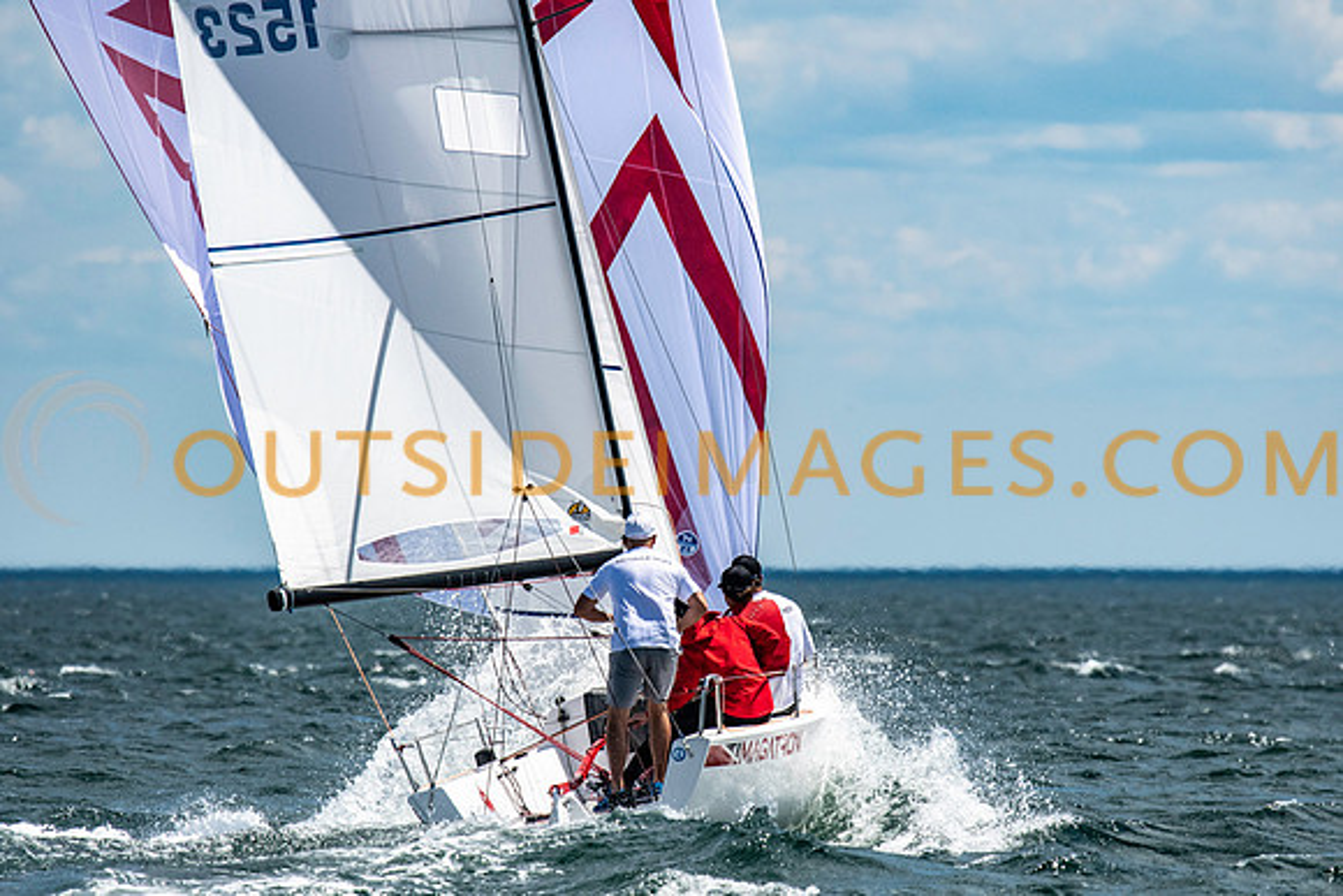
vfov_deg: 2.8
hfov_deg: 4.3
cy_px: 469
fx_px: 18082
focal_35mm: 485
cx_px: 703
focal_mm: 300
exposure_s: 1/6400
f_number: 5.6
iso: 500
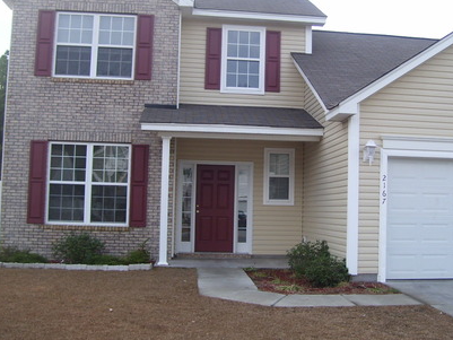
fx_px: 602
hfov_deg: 41.0
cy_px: 159
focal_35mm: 46
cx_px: 276
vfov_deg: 31.5
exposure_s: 1/500
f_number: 2.7
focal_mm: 6
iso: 80
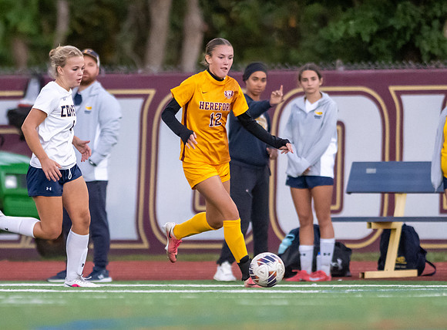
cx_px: 165
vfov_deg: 1.7
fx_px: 11039
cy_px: 253
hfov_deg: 2.3
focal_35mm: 860
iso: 2500
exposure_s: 1/1000
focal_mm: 300
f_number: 2.8
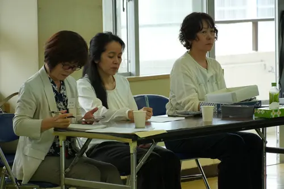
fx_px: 1479
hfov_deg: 11.0
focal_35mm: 188
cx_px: 142
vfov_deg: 7.3
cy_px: 94
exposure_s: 1/200
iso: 1000
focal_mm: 125
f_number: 5.6
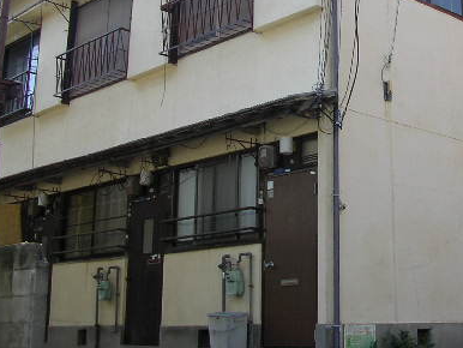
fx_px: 843
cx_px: 350
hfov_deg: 30.2
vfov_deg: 22.9
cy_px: 61
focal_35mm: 63
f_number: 4.1
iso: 71
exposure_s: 1/287
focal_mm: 5.8
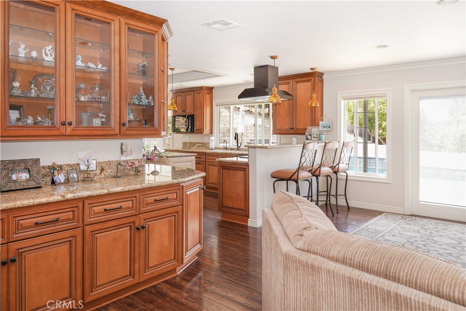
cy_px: 156
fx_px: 311
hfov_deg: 73.7
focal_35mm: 24
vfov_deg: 53.1
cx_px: 233
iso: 200
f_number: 4
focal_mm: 16
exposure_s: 1/60
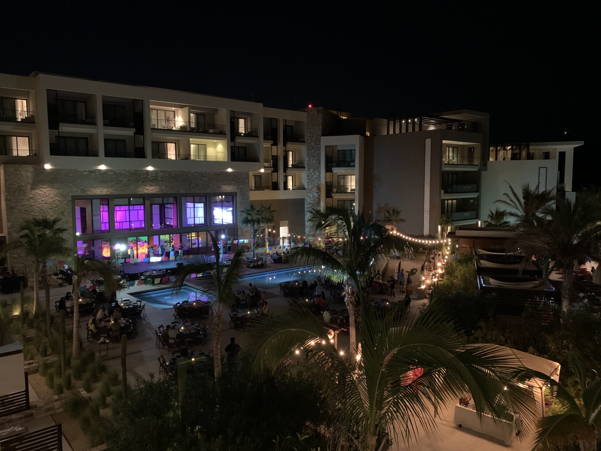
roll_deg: +0.8
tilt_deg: -5.4
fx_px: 451
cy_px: 226
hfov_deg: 67.3
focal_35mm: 26
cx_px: 300
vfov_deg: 53.1
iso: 1000
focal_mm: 4.25
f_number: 1.8
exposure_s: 1/15
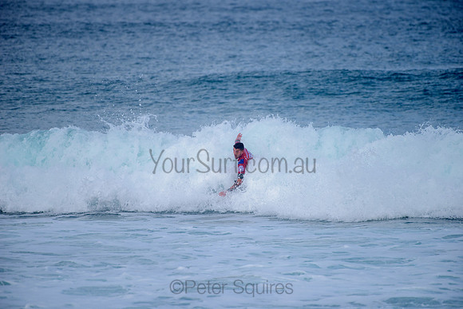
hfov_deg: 4.1
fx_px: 6433
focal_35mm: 500
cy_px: 154
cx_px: 232
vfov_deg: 2.8
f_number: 5.6
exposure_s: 1/2000
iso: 180
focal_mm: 500
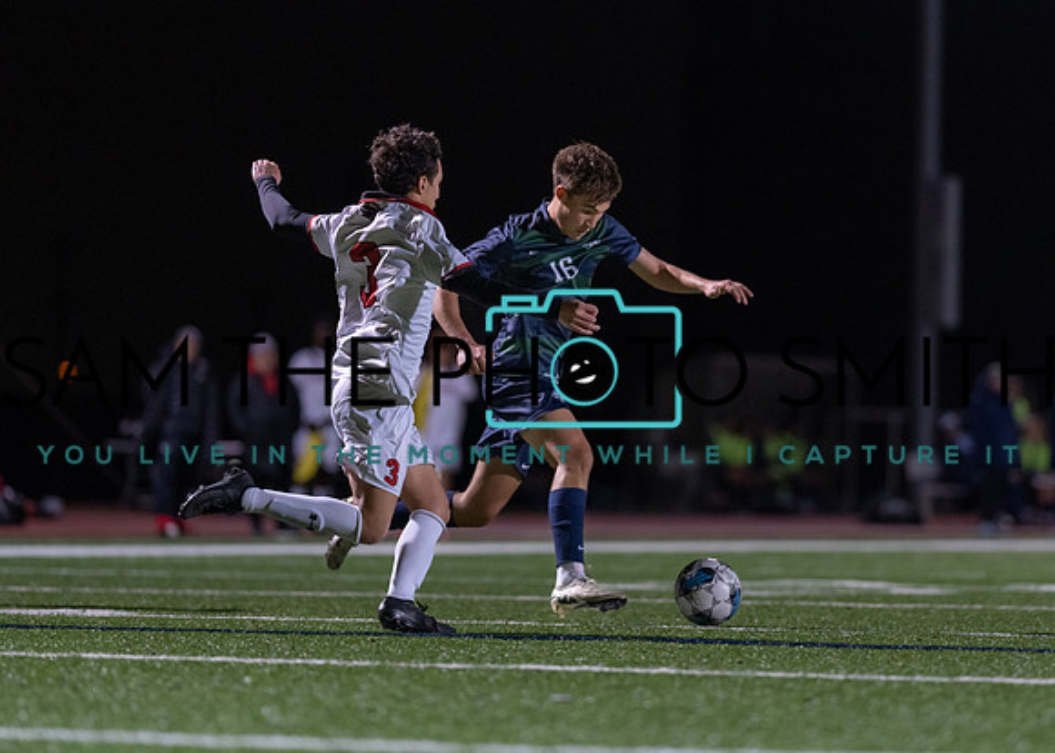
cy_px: 241
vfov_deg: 6.4
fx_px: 6719
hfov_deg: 9.0
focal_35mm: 224
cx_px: 676
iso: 1250
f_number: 1.8
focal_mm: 135
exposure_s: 1/1000
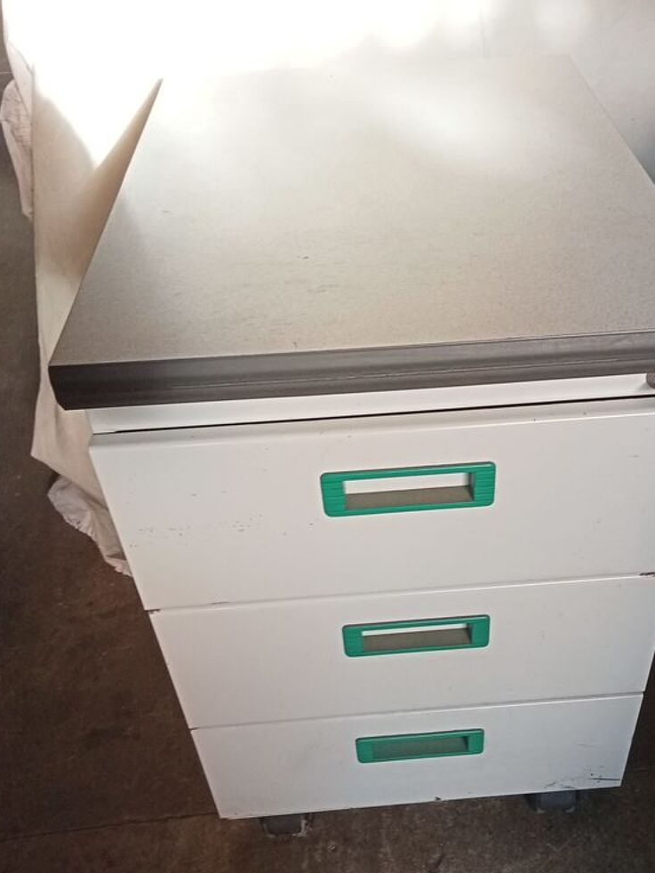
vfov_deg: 48.4
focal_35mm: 38
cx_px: 410
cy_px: 554
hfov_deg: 37.5
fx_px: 958
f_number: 2.2
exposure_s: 1/100
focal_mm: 3.46
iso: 158
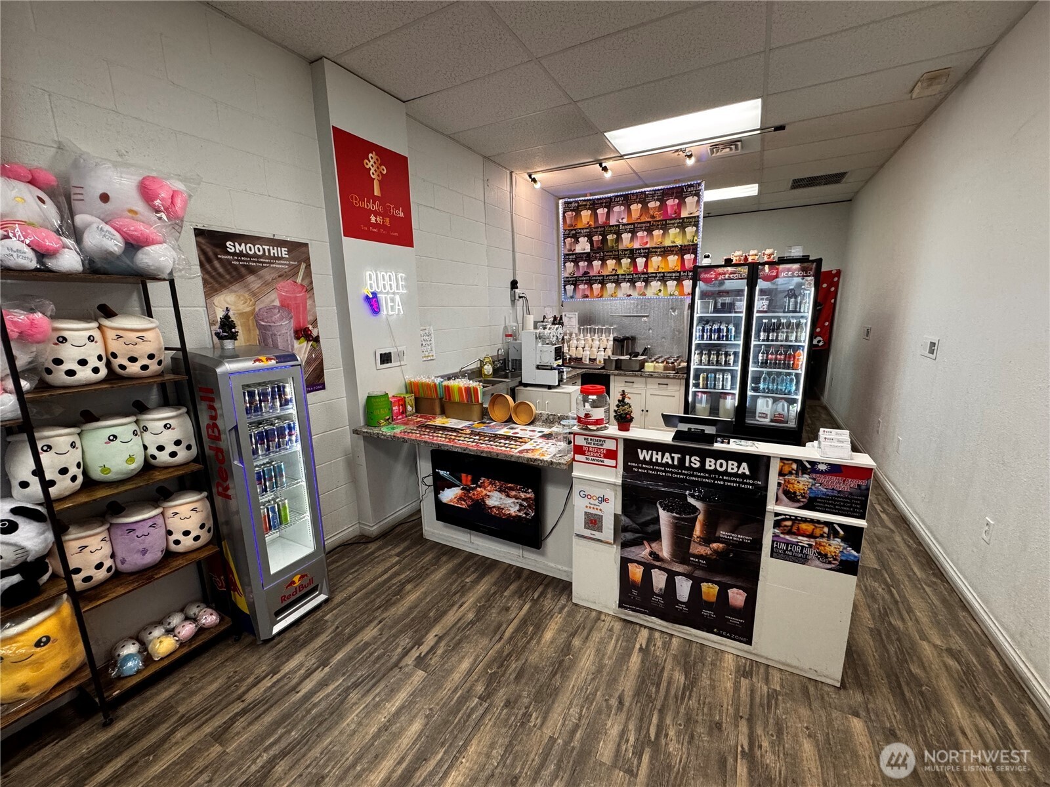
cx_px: 525
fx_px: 425
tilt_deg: -12.3
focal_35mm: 14
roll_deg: +1.4
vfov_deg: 85.7
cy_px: 394
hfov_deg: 102.1
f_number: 2.2
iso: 200
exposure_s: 1/120
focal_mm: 2.22
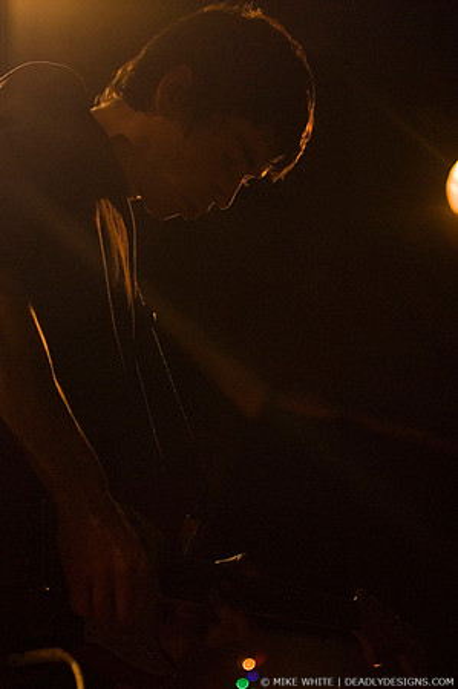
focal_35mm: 87
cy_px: 344
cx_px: 229
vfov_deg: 23.4
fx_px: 1664
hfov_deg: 15.7
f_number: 2.8
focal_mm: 58
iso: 1600
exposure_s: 1/50
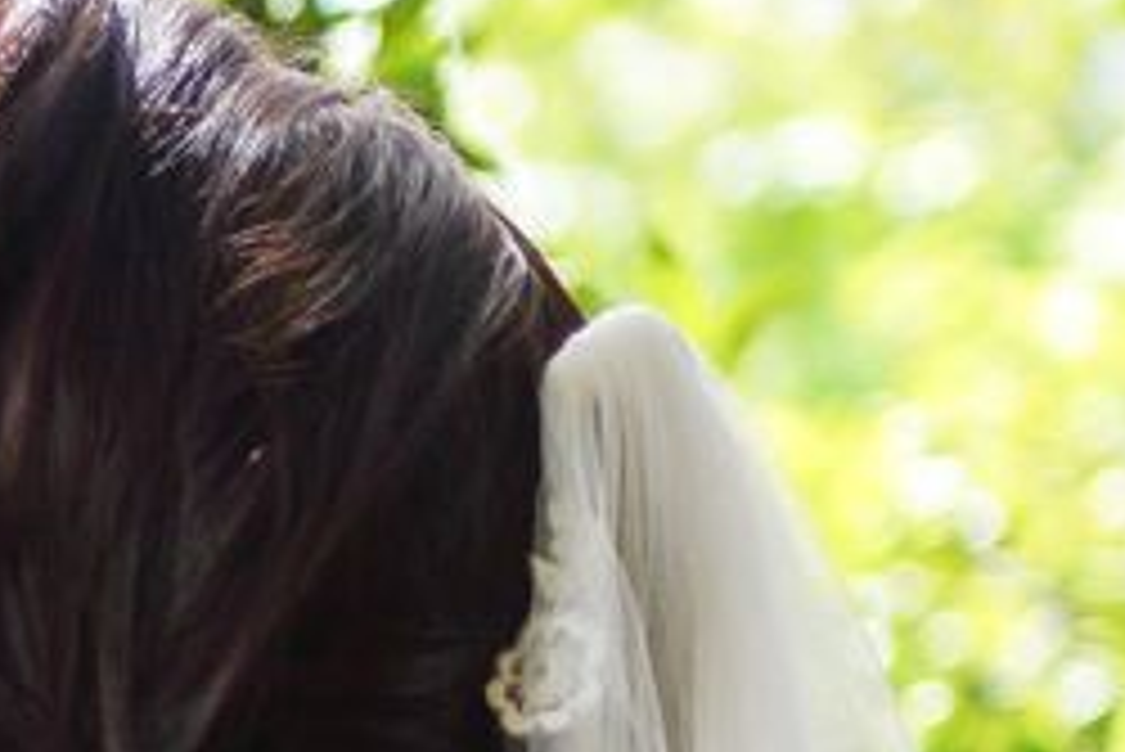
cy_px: 1279
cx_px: -1215
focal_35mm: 210
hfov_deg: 9.1
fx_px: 6566
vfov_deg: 6.4
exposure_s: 1/1000
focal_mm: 35
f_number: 1.8
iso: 100
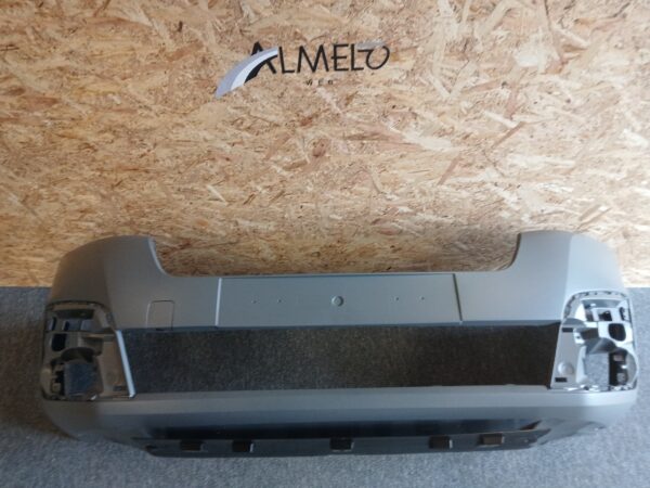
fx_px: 488
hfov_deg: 67.3
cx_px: 325
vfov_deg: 53.1
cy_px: 244
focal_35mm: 26
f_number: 1.8
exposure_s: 1/33.3
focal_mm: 3.98
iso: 250
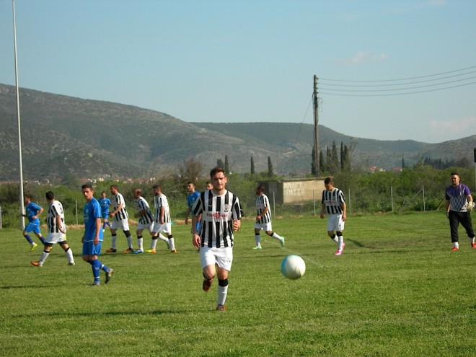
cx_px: 238
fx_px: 1554
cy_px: 178
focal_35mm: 113
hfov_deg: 17.4
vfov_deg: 13.1
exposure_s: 1/164
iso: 50
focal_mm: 23.4
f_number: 8.2
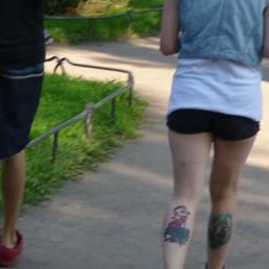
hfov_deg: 9.4
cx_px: -16
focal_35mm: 184
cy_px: 187
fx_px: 1618
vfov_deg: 9.5
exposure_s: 1/125
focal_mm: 14.2
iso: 100
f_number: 4.7
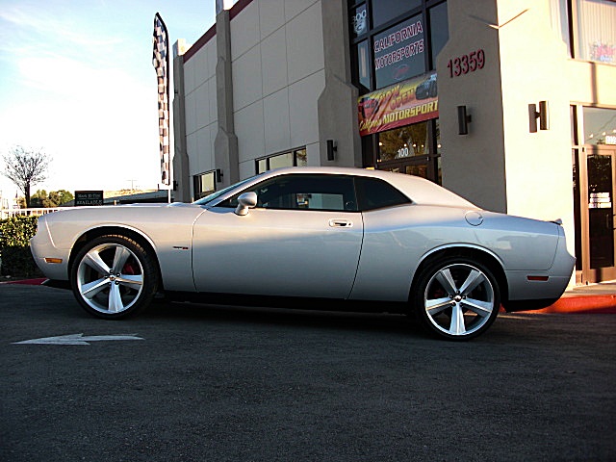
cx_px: 308
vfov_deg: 39.7
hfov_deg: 51.4
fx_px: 641
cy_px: 231
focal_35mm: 36
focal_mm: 6.3
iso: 50
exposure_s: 1/200
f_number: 2.8
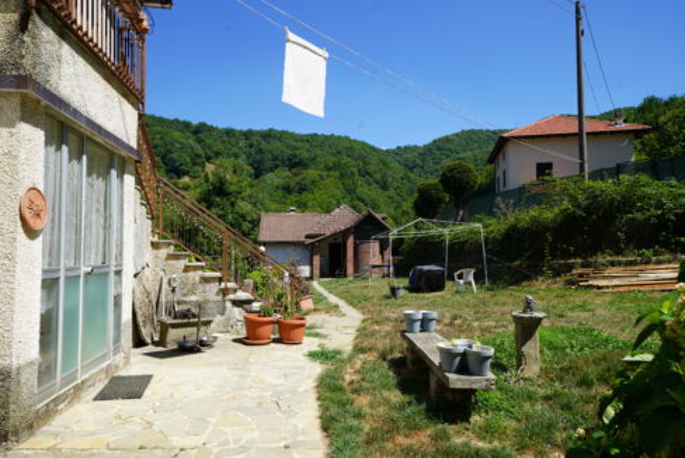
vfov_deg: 53.2
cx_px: 342
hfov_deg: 73.7
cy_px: 229
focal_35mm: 24
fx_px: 457
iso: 100
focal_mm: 24
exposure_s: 1/125
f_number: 9
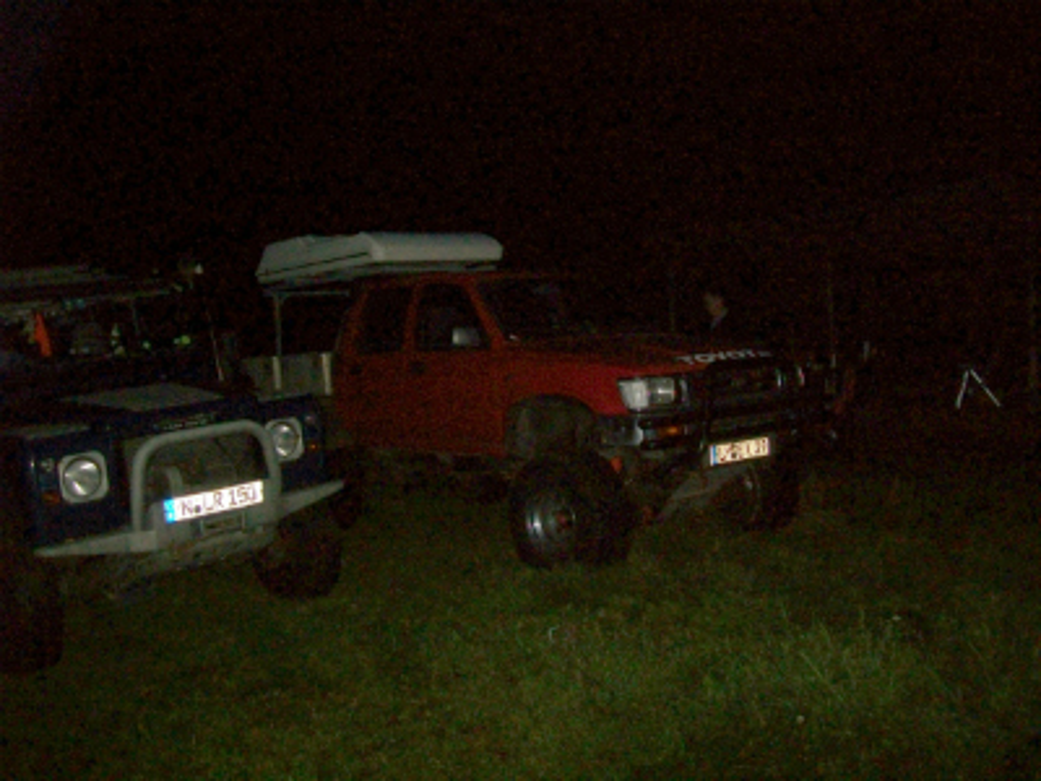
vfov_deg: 41.8
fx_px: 1022
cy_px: 390
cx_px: 520
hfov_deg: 54.0
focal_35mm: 34
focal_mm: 6.1
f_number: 2.7
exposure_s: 1/60
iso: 160
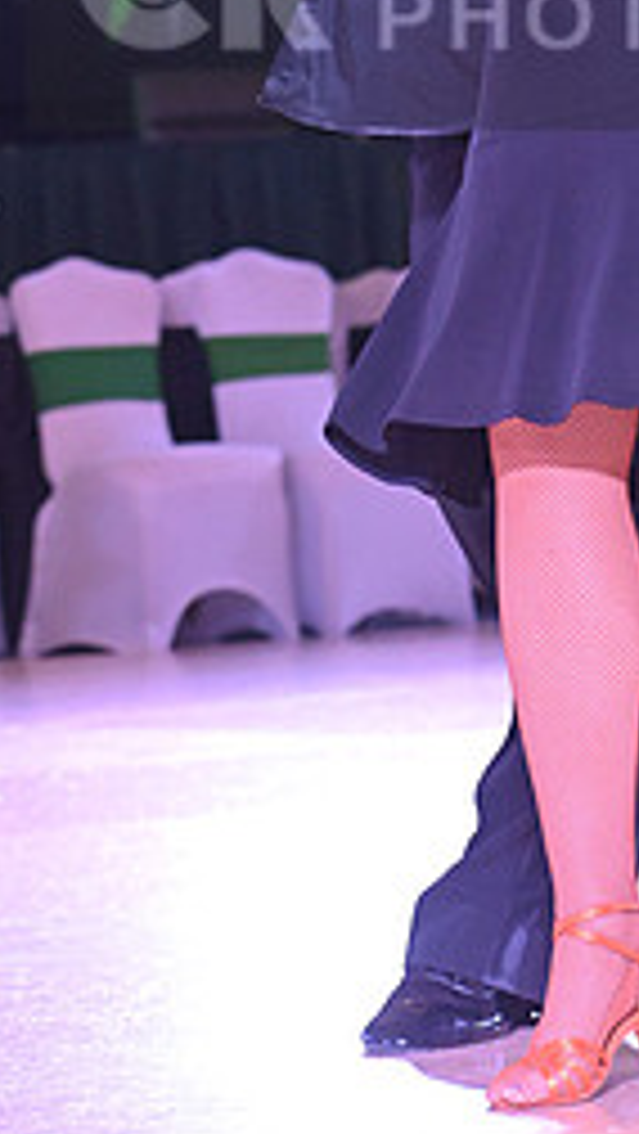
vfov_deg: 9.9
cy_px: -18
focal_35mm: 217
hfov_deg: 5.6
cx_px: 650
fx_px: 6528
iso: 5000
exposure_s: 1/400
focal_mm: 90
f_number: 5.6
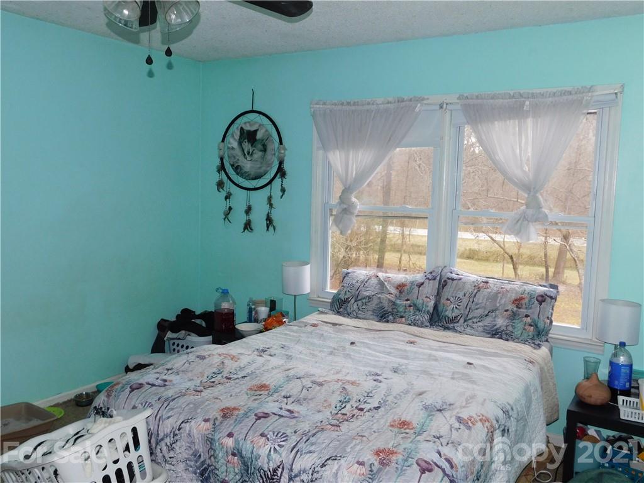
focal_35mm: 30
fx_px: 558
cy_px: 242
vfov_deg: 46.8
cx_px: 322
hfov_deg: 60.0
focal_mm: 5.3
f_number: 3.2
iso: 200
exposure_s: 1/30
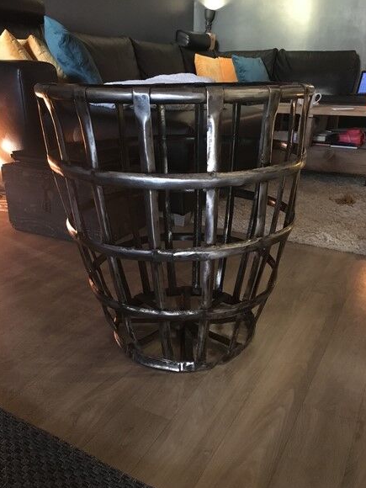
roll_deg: +0.2
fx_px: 423
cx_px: 186
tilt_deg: -21.1
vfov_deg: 60.0
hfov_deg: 46.8
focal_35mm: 30
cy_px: 251
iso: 500
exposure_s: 1/17
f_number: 2.2
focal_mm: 4.15
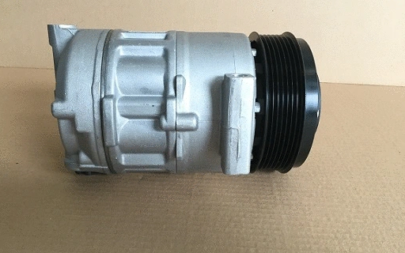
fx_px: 353
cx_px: 195
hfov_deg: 59.6
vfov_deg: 39.4
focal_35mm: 32
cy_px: 133
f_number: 2.2
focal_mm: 4.15
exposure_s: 1/33
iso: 80
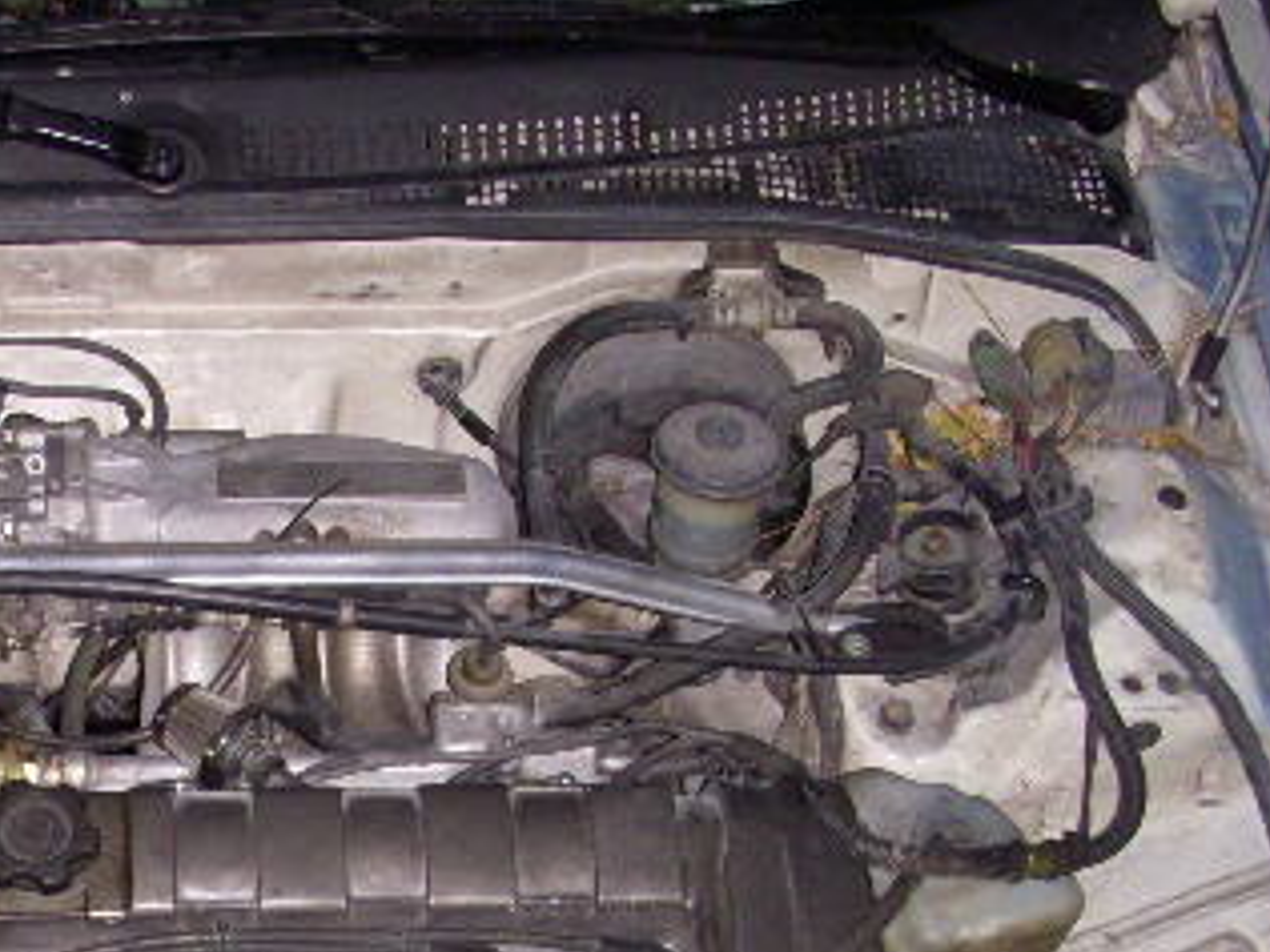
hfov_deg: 24.6
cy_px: 920
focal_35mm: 77
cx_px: 113
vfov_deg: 18.7
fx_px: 2825
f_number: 3.3
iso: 200
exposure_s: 1/60
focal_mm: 6.3
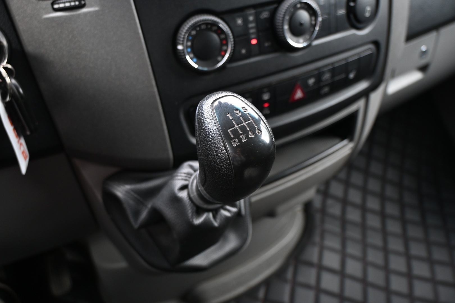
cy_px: 152
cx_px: 228
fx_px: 398
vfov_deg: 41.7
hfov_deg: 59.5
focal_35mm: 32
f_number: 4
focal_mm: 21
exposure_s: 1/125
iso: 640
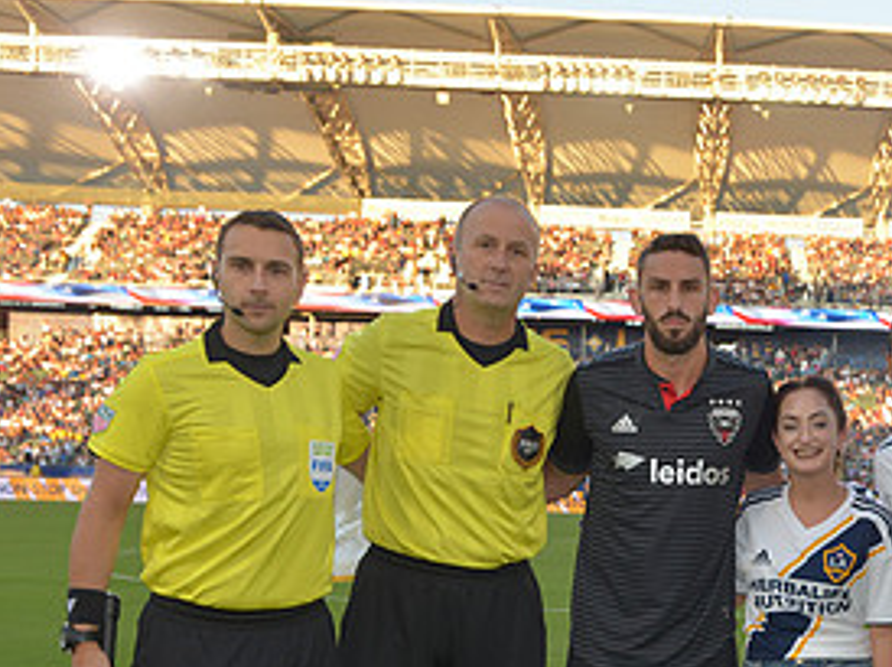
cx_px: 781
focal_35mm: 55
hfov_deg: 33.4
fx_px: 1416
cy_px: 600
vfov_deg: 25.7
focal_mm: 27
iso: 200
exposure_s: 1/125
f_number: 5.6
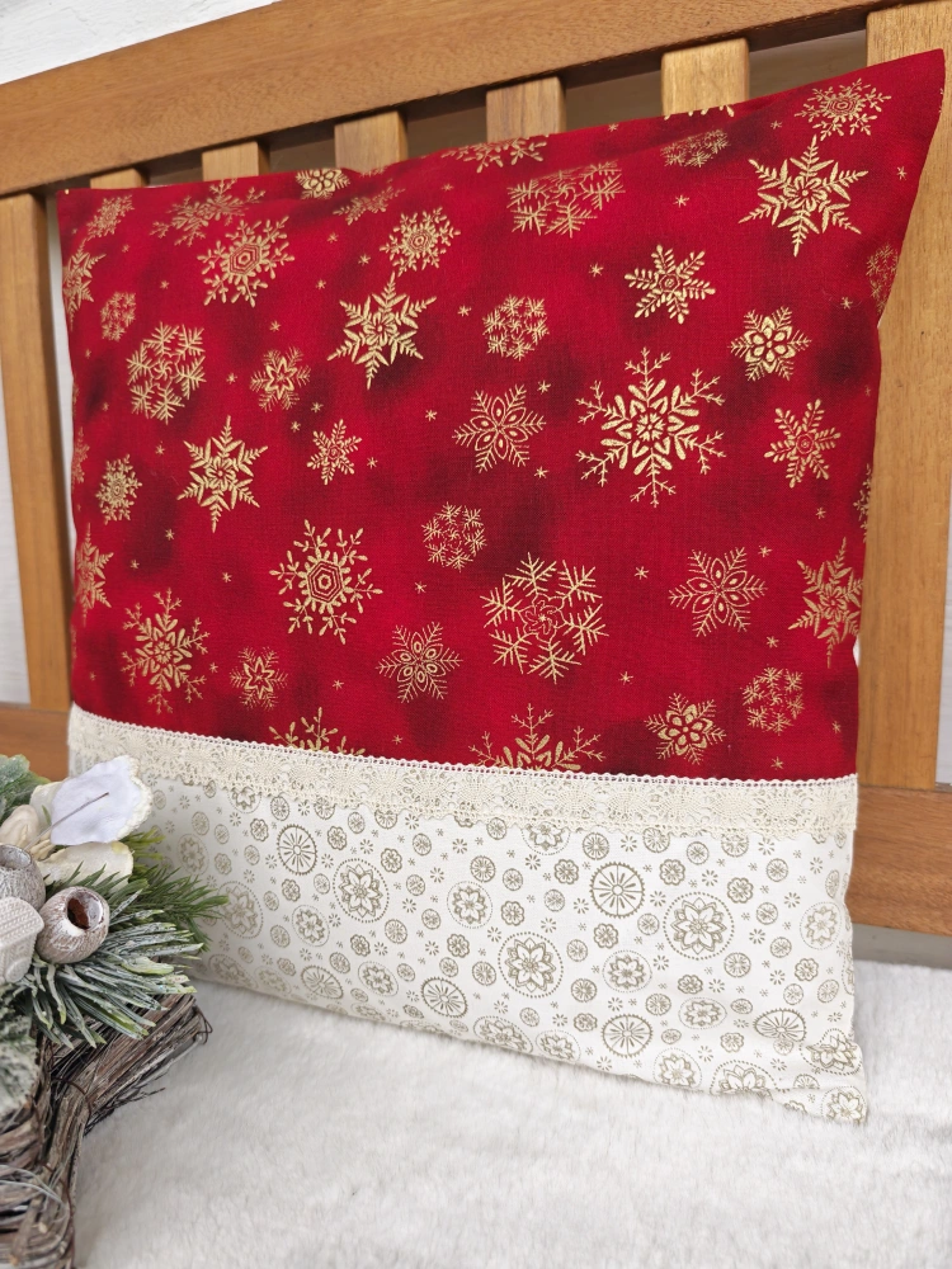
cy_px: 634
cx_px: 476
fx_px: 843
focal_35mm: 23
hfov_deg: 58.9
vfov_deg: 73.9
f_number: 1.6
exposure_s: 1/110
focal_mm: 6.55
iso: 50
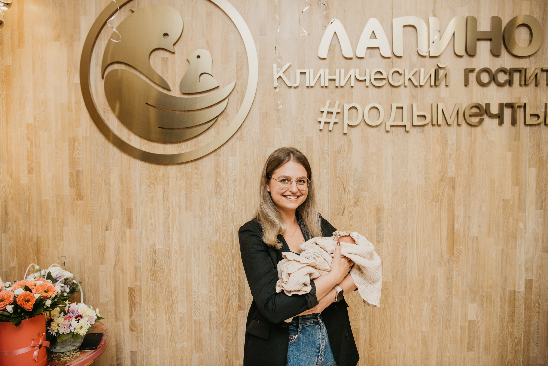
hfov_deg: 61.9
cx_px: 274
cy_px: 183
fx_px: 457
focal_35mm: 30
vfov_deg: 43.6
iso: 200
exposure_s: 1/160
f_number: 4
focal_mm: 30
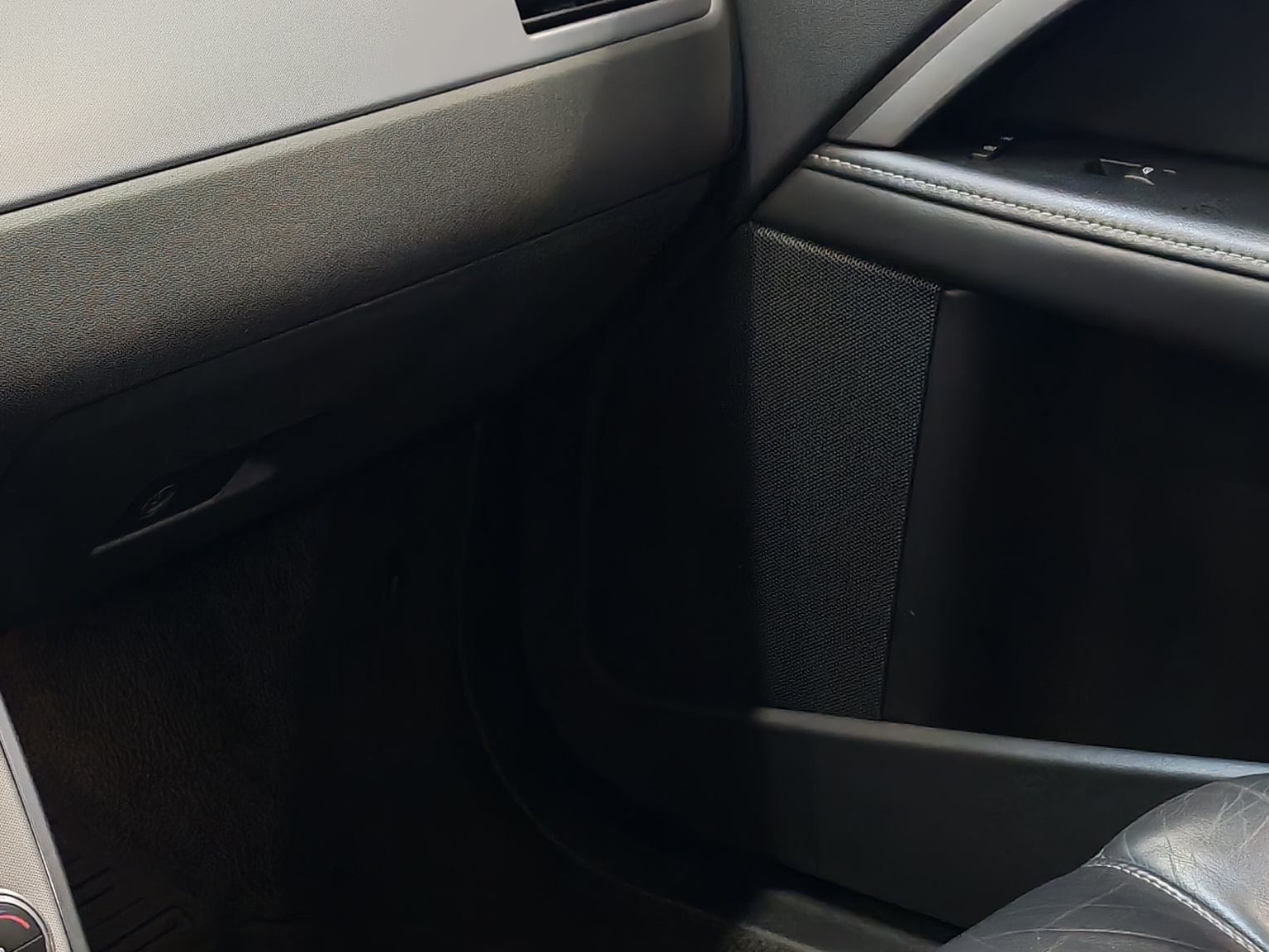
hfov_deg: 26.9
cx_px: 411
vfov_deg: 20.2
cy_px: 740
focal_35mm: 72
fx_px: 2639
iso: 1250
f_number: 1.9
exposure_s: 1/100
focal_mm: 6.12
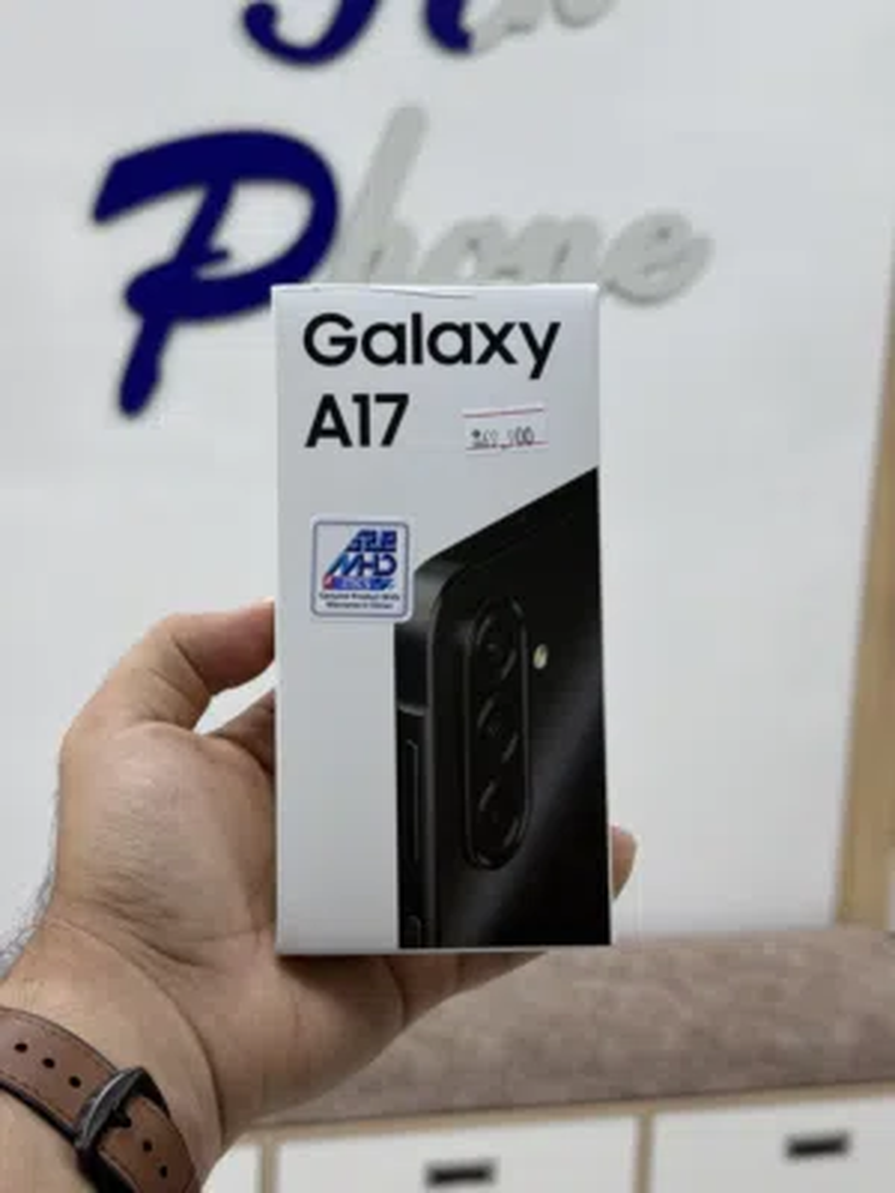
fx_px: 1655
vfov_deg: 39.7
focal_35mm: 48
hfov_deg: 30.3
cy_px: 596
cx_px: 448
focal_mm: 6.76
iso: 50
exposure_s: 1/121
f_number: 1.78
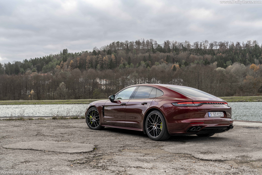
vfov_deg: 32.6
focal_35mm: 41
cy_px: 88
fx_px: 298
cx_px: 131
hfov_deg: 47.4
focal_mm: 41
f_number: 5
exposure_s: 1/60
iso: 250
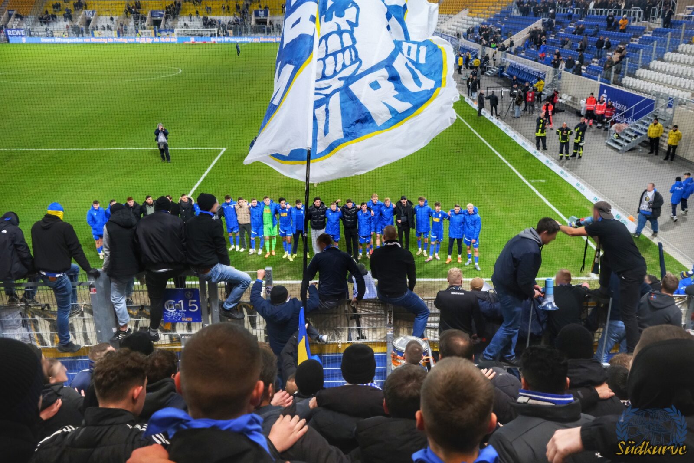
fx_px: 598
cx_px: 347
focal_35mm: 31
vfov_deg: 42.3
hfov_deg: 60.3
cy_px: 232
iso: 5000
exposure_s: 1/500
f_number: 4
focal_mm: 20.5
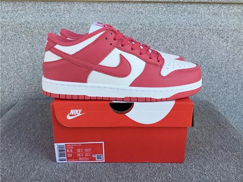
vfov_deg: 45.4
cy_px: 91
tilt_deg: -19.0
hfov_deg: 58.4
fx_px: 218
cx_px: 122
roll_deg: -0.1
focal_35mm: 31
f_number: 2.4
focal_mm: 3.3
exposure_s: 1/286
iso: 25
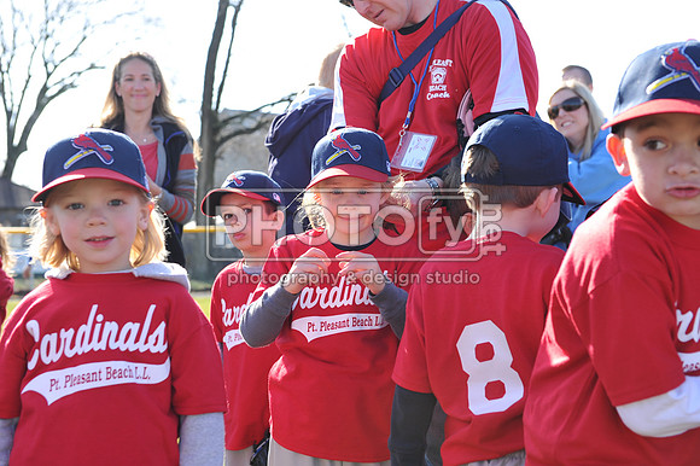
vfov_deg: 24.2
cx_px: 350
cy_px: 233
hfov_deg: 35.7
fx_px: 1088
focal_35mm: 56
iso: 200
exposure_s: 1/200
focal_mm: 56
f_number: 5
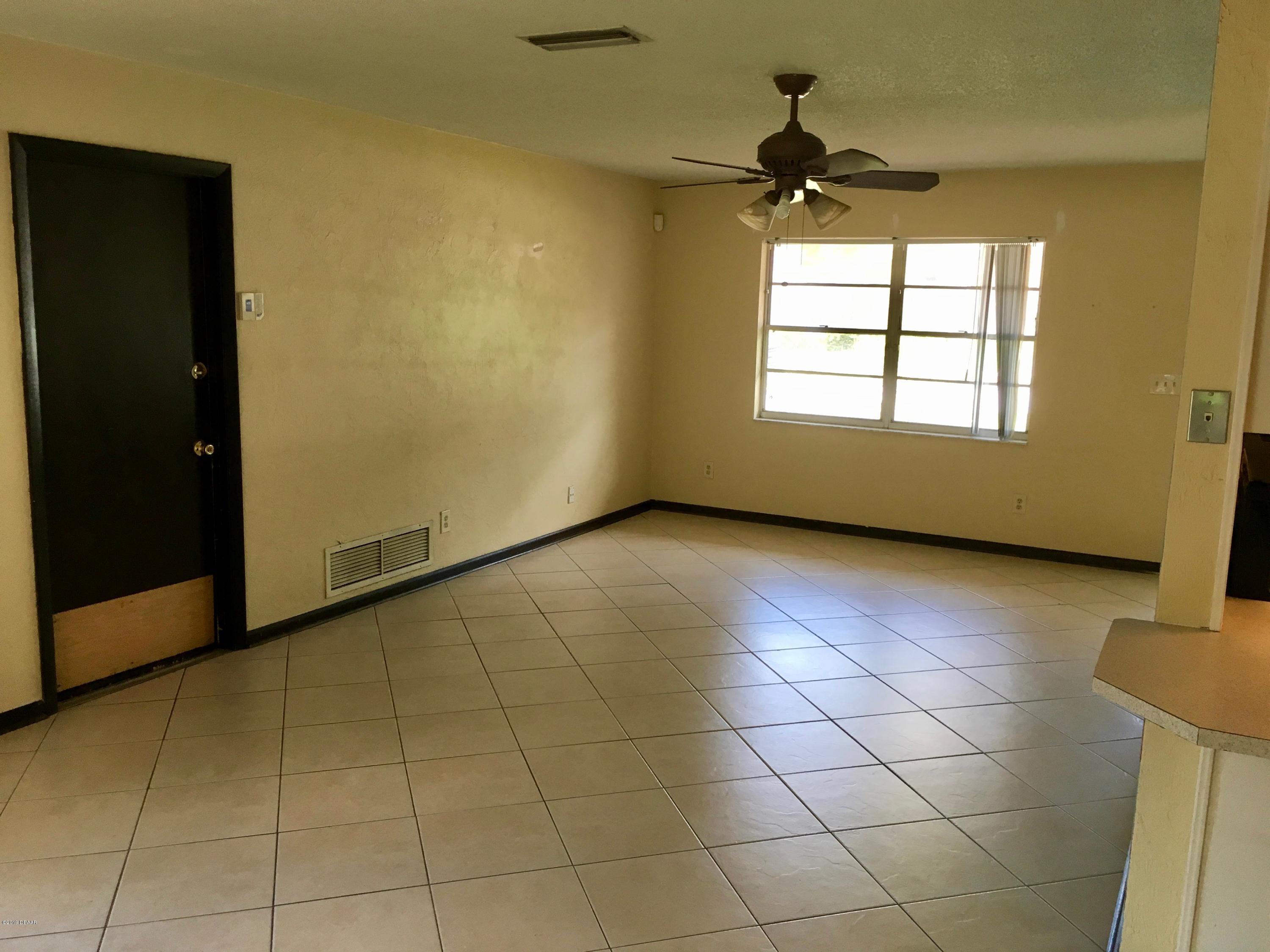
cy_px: 476
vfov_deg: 48.2
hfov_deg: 61.7
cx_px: 635
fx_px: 1064
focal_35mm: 29
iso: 32
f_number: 2.2
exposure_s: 1/30
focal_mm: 4.15
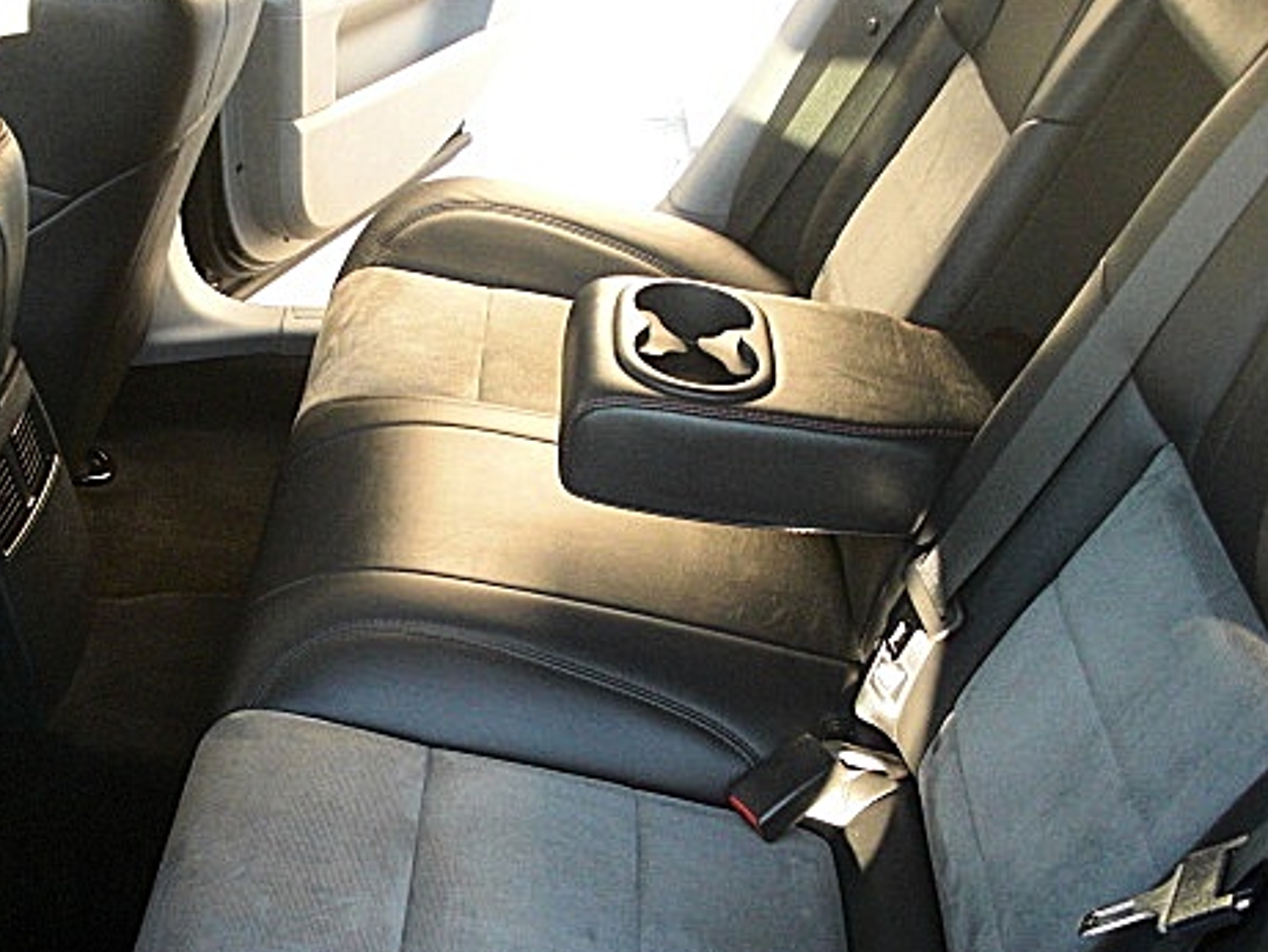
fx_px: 1832
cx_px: 487
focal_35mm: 50
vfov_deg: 29.1
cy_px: 553
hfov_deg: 38.0
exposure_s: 1/125
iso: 400
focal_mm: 6.3
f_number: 2.8
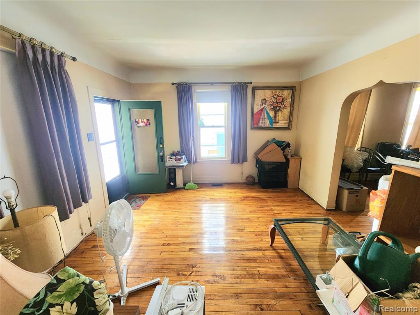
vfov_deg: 89.9
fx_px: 158
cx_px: 210
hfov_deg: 106.2
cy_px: 158
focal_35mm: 13
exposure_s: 1/60.2
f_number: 2.2
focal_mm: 2.2
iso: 400
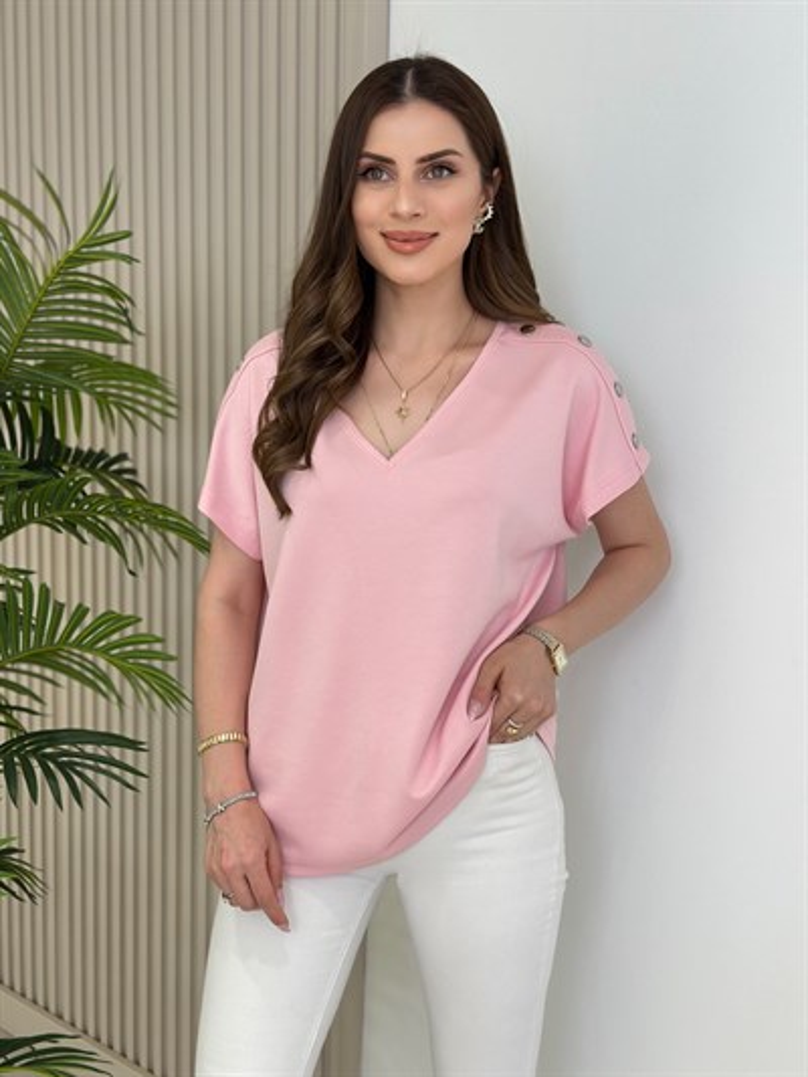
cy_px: 538
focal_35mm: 48
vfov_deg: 39.6
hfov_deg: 30.3
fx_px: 1493
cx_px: 404
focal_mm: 6.86
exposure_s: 1/296
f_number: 1.78
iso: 80
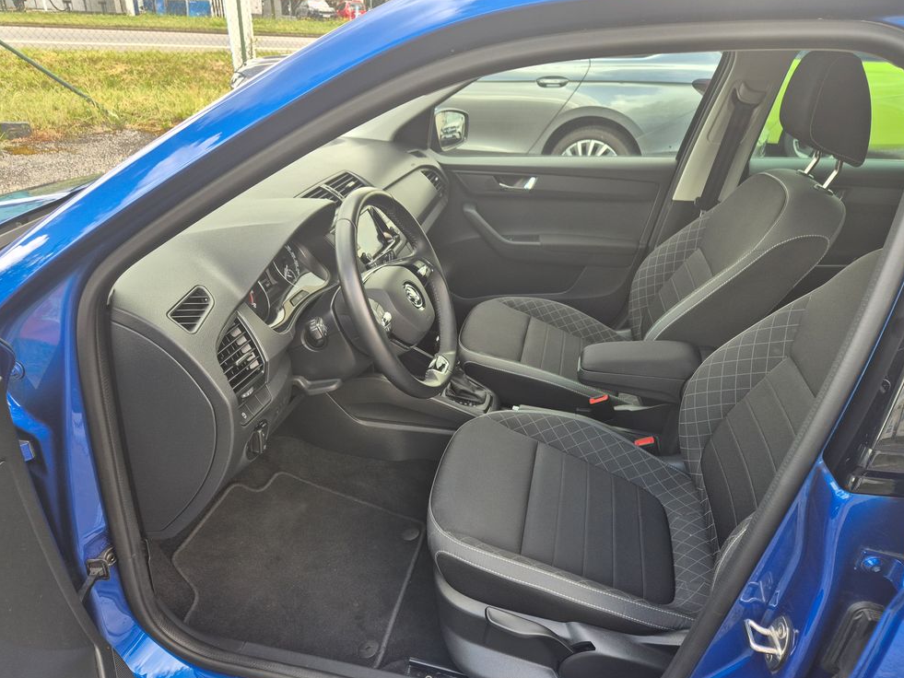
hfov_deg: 71.6
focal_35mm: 24
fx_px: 627
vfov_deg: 56.8
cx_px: 455
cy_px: 345
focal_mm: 5.4
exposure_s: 1/180
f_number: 1.8
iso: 40
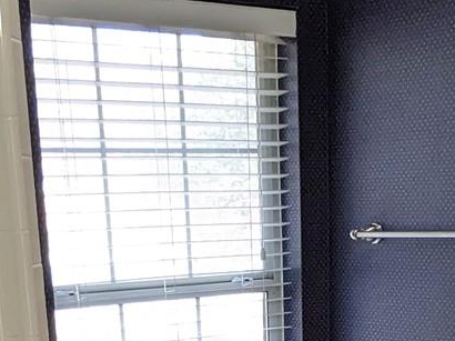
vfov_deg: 15.1
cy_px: 676
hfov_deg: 24.4
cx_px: 264
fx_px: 1051
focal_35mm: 80
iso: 439
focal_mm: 2.22
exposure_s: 1/120
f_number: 2.2
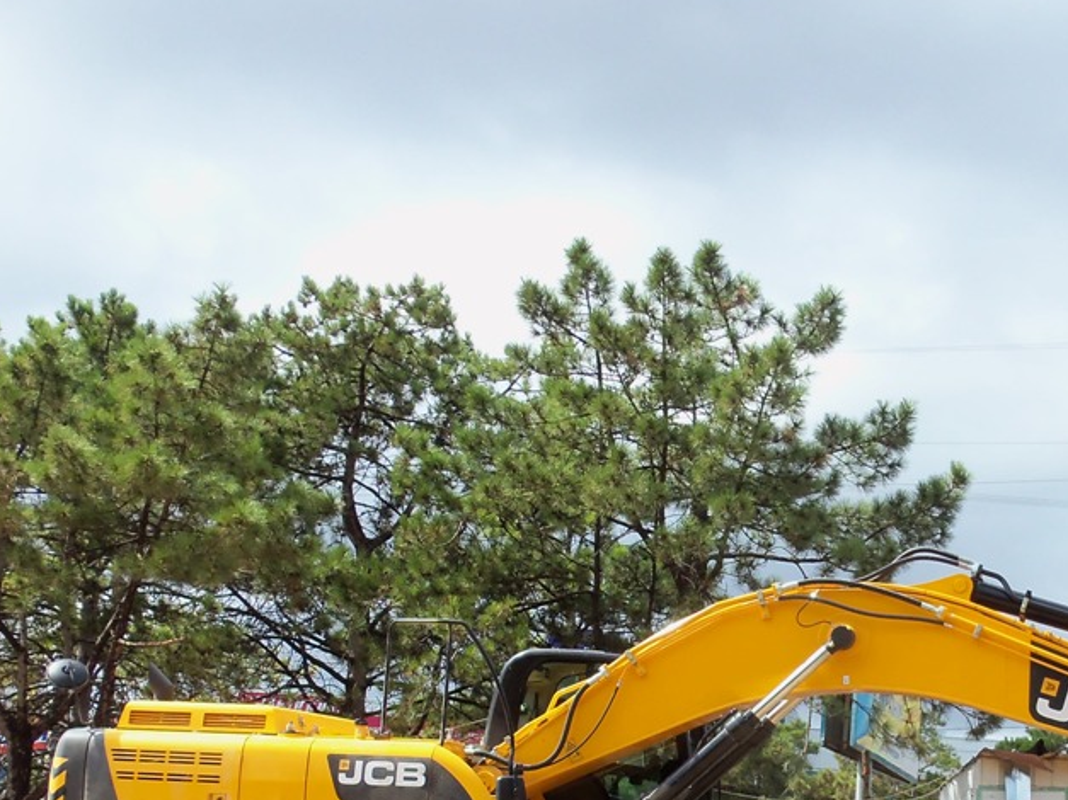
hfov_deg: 24.5
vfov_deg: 18.5
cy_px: 762
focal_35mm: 78
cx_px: 891
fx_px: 2406
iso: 80
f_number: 3.7
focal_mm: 6.7
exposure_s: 1/400
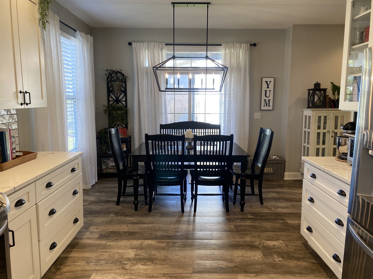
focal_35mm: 26
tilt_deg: -7.5
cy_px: 140
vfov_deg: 53.1
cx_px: 186
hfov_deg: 67.3
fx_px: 280
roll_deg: -0.2
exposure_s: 1/120
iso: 100
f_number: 1.8
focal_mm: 4.25
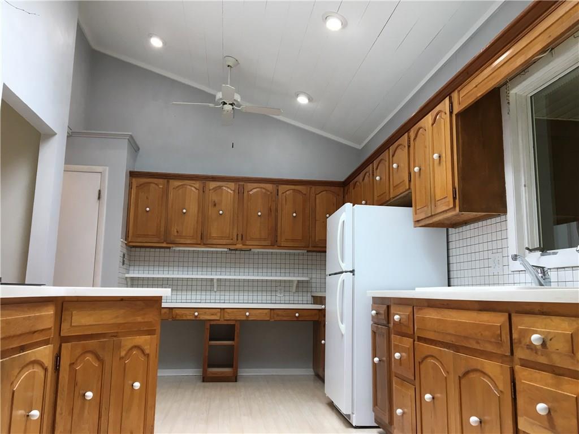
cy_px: 217
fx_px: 485
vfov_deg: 48.2
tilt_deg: +11.6
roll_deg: -1.3
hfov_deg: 61.7
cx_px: 290
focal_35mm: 29
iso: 25
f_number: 2.2
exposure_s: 1/40
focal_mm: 4.15
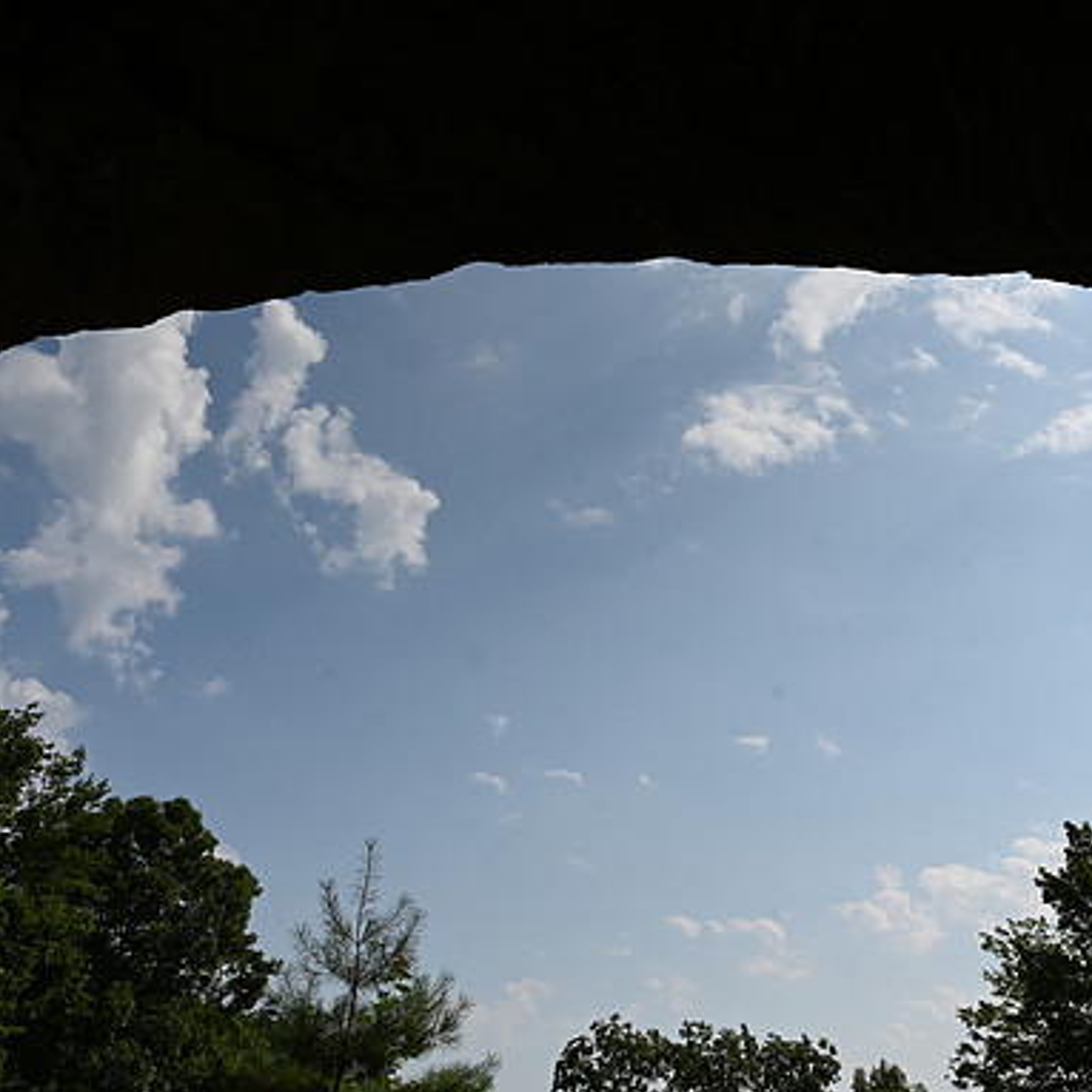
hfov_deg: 45.6
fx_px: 1285
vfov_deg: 46.0
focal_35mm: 36
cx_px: 687
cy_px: 547
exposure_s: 1/6400
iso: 1000
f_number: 10
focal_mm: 28
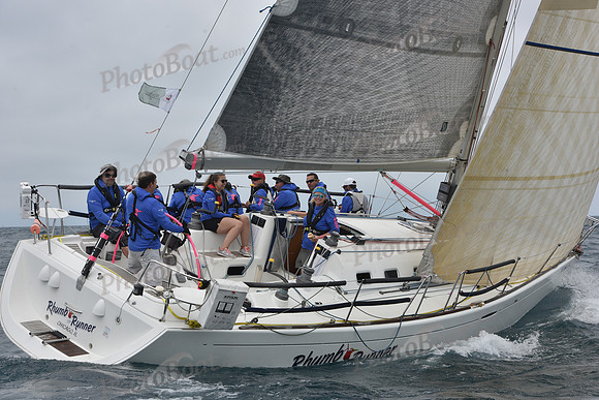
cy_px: 200
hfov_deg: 28.8
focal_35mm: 70
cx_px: 300
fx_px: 1165
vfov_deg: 19.5
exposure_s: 1/800
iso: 250
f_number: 10
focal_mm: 70
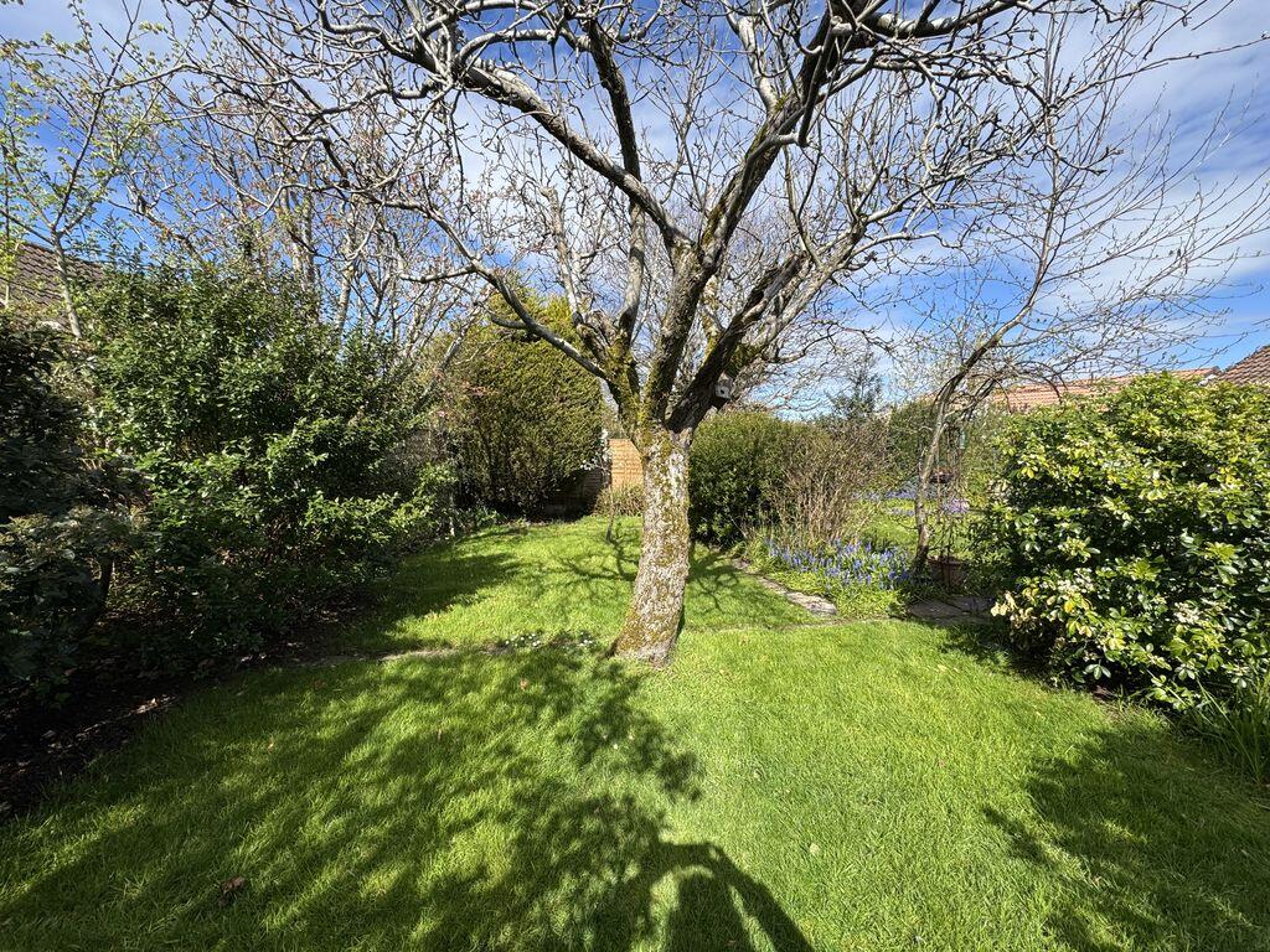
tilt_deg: -5.9
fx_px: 514
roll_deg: -2.5
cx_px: 635
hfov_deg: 102.1
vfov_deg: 85.7
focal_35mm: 14
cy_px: 476
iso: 40
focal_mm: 2.22
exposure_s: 1/1094
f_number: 2.2
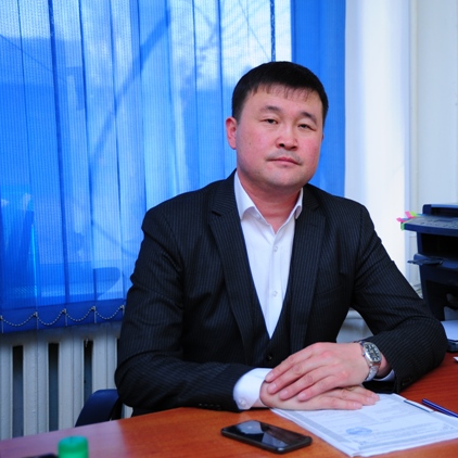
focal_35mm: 58
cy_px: 230
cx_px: 311
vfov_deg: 29.6
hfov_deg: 29.3
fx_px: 868
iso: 500
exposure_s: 1/160
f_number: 4.5
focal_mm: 45
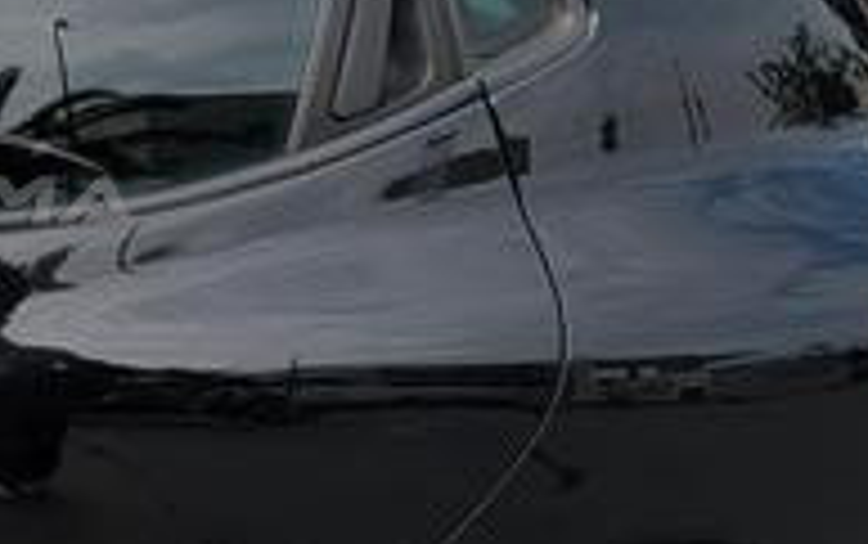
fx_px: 1018
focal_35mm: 43
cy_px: 133
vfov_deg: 29.4
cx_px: -265
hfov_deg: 33.5
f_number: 1.95
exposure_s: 1/762
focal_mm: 2.23
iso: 42
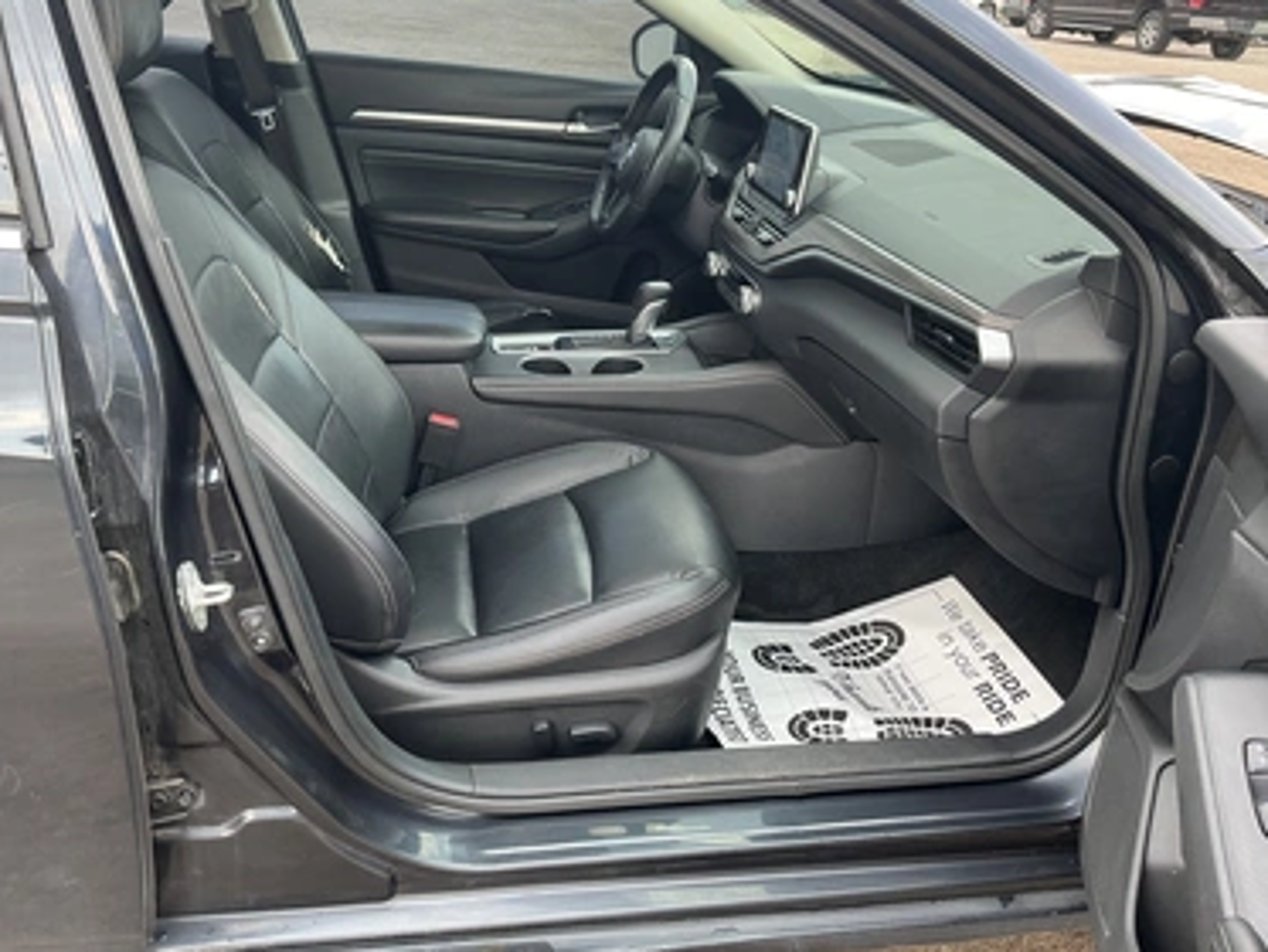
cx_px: 629
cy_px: 462
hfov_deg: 59.9
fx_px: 1099
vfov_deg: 46.8
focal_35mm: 30
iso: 25
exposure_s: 1/122
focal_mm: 3
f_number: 1.8
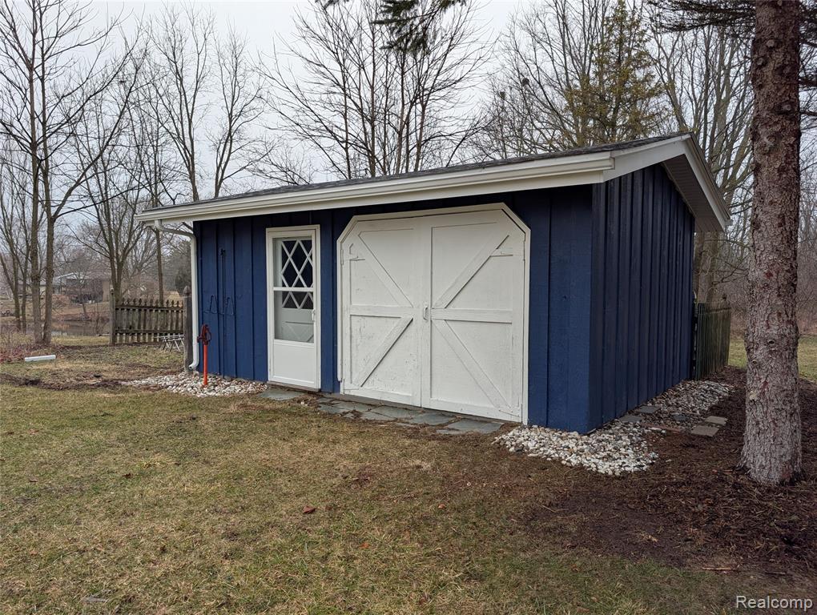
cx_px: 408
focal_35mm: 24
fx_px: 567
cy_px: 308
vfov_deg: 56.9
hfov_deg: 71.5
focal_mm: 6.9
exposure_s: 1/173
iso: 21
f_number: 1.68
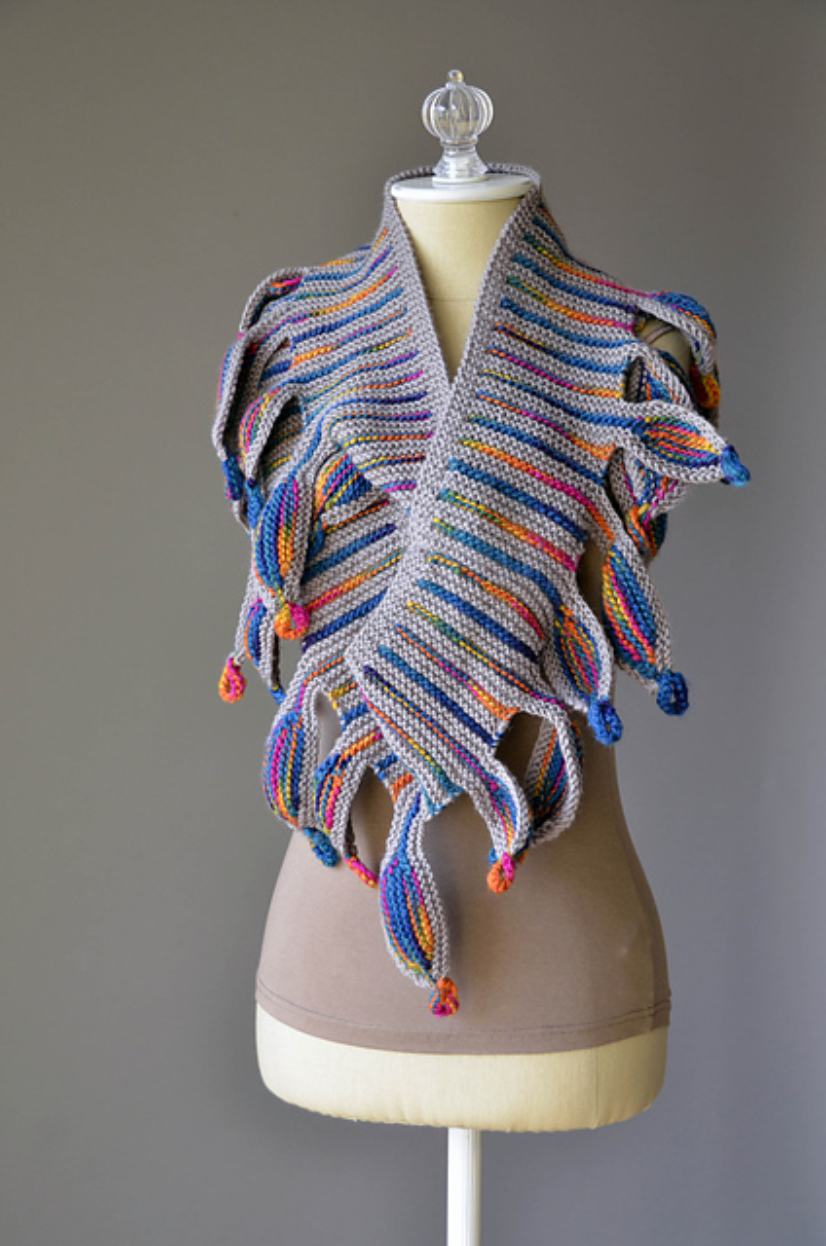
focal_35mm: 57
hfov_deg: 23.7
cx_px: 413
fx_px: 1970
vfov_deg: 35.1
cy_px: 623
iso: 450
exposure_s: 1/60
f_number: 4.2
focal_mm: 38
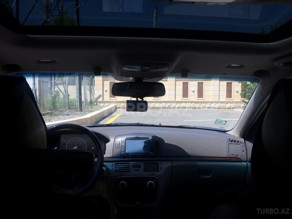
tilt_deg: -3.3
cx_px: 146
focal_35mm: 29
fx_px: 245
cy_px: 110
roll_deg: +0.8
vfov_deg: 48.2
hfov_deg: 61.7
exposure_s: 1/1109
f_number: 2.2
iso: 32
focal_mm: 4.15
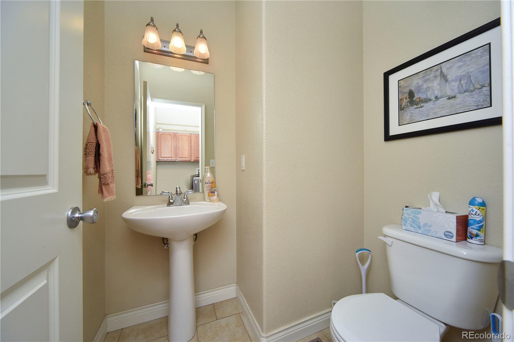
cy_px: 171
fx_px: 200
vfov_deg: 81.2
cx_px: 257
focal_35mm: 14
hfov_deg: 104.3
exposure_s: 1/250
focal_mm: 14
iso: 1250
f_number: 14
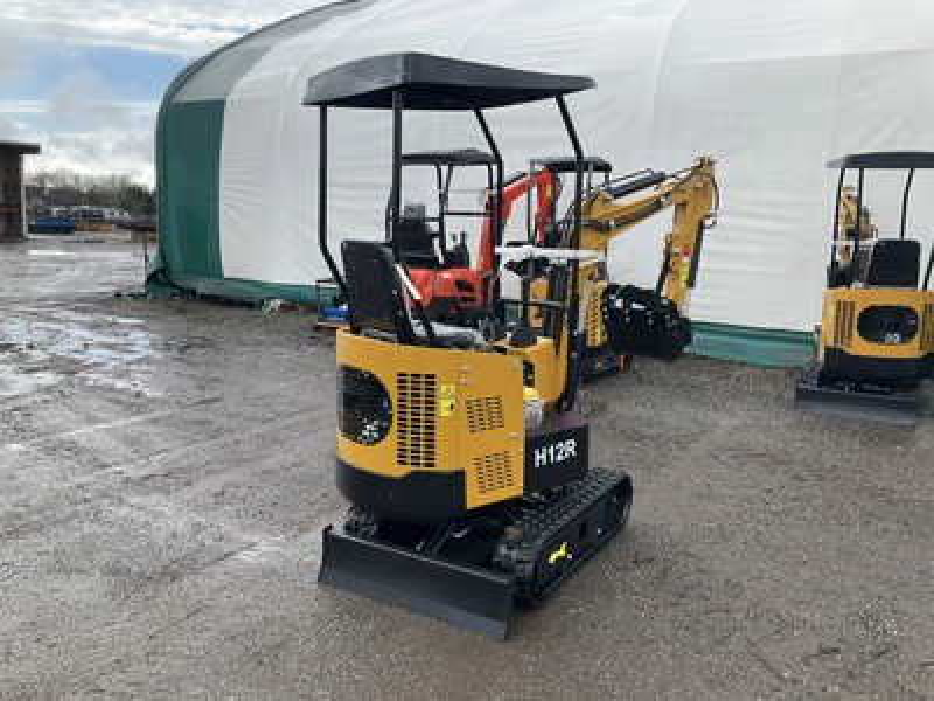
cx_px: 467
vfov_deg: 48.2
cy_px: 350
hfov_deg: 61.7
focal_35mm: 29
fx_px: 782
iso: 25
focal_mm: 3
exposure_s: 1/1098
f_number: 1.8
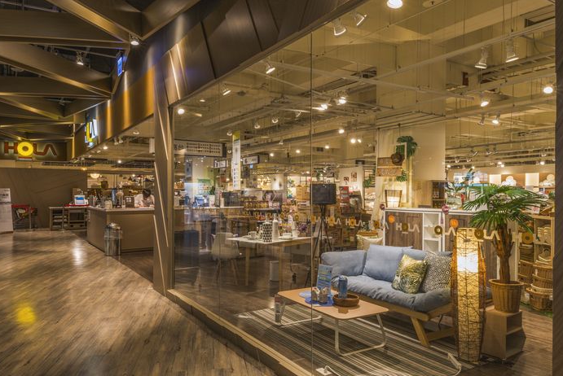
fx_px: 407
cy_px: 190
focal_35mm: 26
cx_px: 271
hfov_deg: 69.3
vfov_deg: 49.6
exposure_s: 1.6
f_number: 19
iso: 100
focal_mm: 24
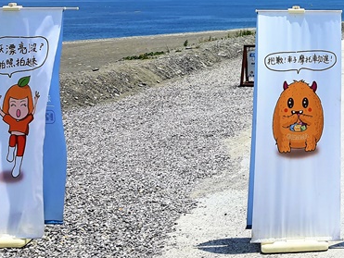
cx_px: 361
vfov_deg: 19.5
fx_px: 696
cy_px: -70
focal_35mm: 70
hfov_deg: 26.0
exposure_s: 1/4288
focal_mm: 4.32
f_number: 1.7
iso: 50
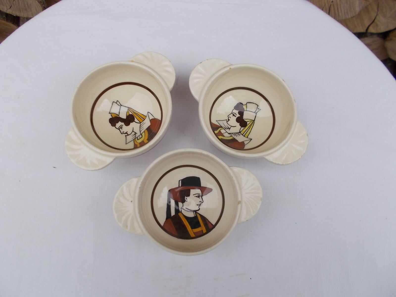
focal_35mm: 26
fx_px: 297
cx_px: 198
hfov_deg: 67.3
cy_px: 148
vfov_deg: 53.1
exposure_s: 1/160
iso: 80
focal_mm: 4.6
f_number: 3.2
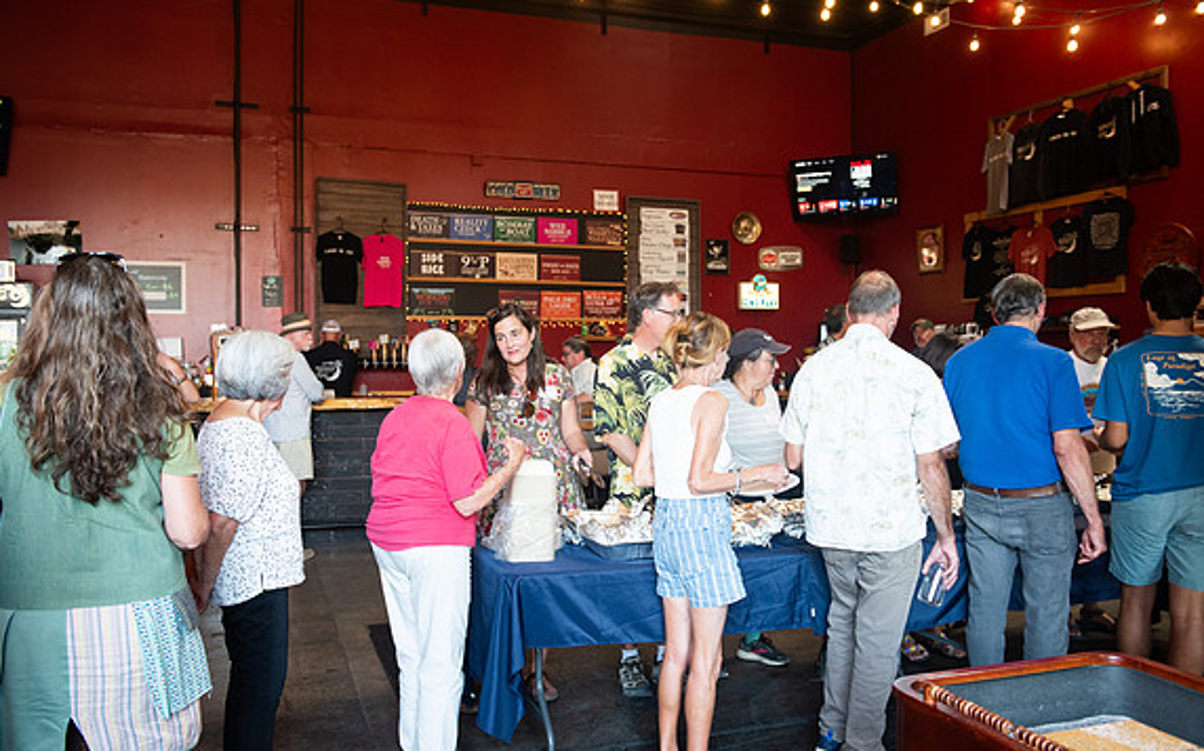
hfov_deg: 62.9
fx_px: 984
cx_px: 600
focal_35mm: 30
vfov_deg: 41.8
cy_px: 369
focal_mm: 29
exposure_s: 1/60
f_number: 3.5
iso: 1000
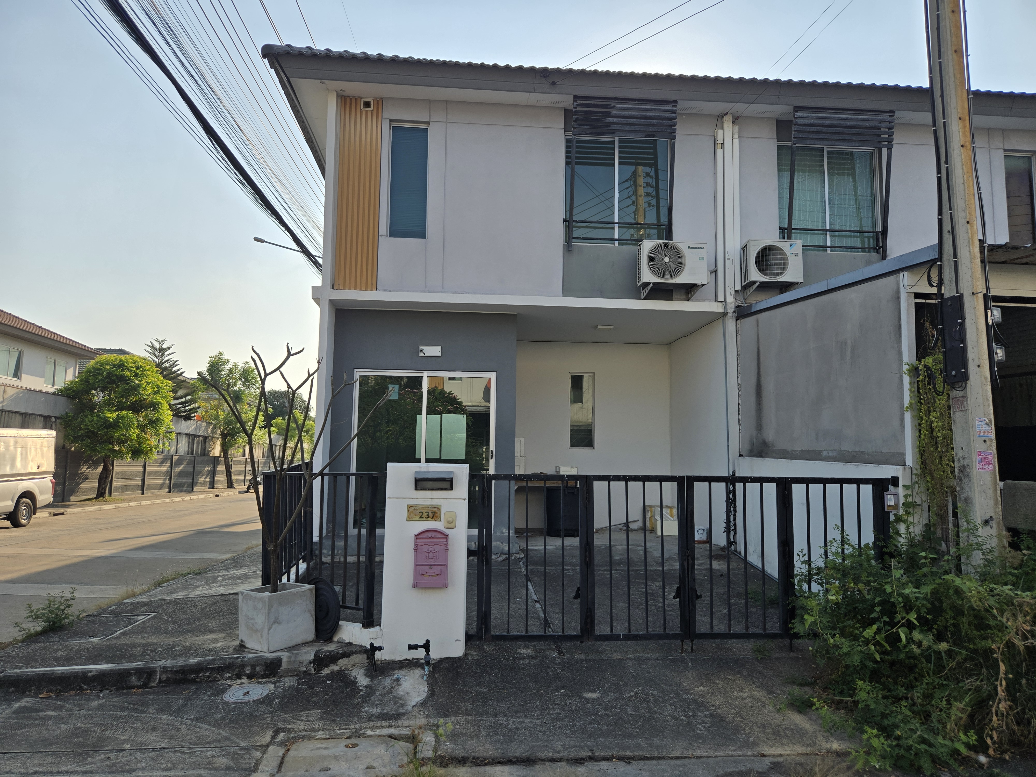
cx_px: 518
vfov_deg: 58.9
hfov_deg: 73.9
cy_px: 388
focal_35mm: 23
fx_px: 688
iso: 32
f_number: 1.8
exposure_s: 1/2921
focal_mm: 5.4
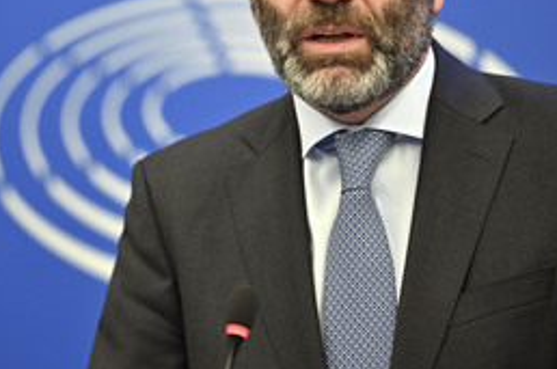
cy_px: 91
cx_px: 271
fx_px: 5405
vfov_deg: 3.9
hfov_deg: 5.9
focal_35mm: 350
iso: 640
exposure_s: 1/160
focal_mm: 200
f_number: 2.8
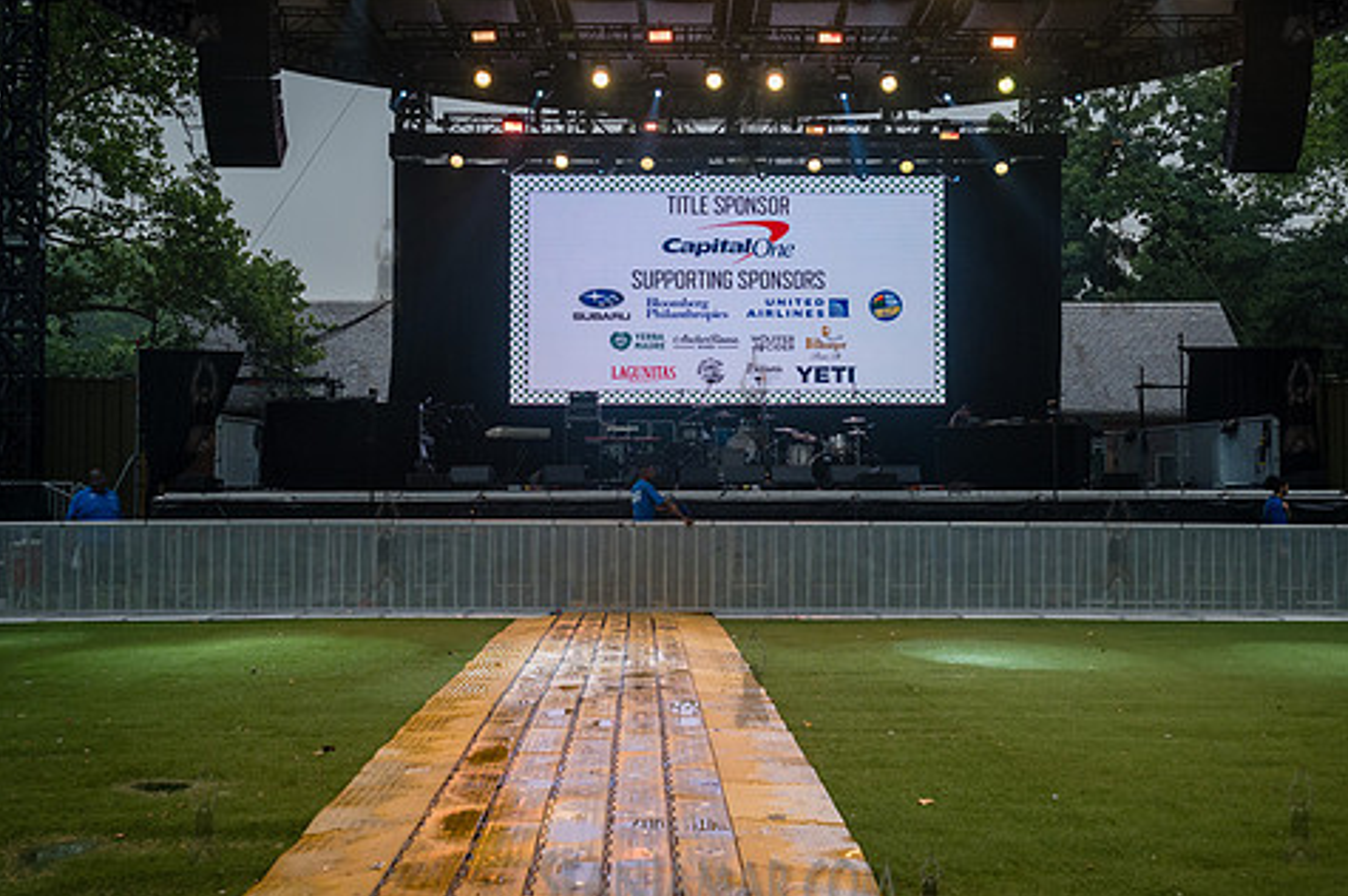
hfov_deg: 45.4
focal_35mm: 43
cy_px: 403
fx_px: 1609
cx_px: 749
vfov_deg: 31.1
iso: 1000
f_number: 4
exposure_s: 1/2000
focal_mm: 35
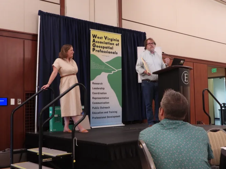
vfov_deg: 32.9
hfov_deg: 43.0
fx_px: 287
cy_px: 84
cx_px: 113
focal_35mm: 44
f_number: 3.2
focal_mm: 7.9
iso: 400
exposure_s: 1/20
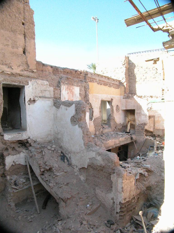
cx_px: 87
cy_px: 116
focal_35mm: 38
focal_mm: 9.7
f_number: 7
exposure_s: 1/95.1
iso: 200
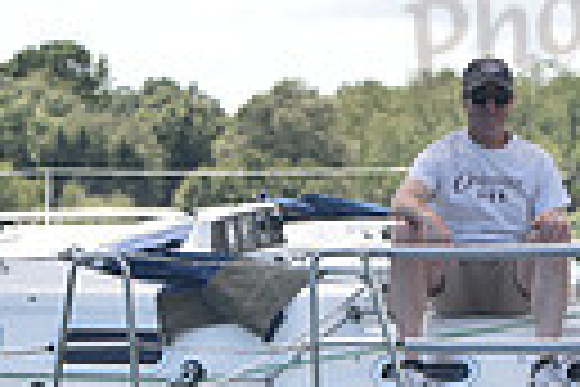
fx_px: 5075
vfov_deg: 4.4
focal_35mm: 315
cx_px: 175
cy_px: 272
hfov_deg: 6.5
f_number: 4
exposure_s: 1/800
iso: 320
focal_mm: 70
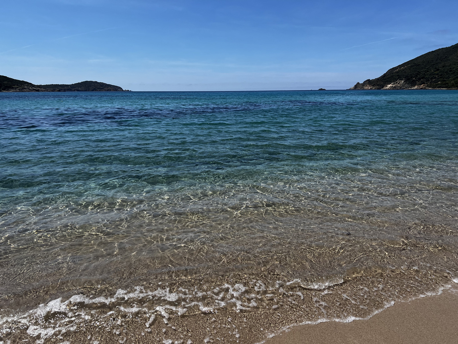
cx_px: 229
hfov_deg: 67.3
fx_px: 344
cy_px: 172
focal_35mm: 26
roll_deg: +0.7
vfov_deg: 53.1
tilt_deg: -13.7
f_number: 1.5
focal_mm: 5.7
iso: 50
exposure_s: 1/6993
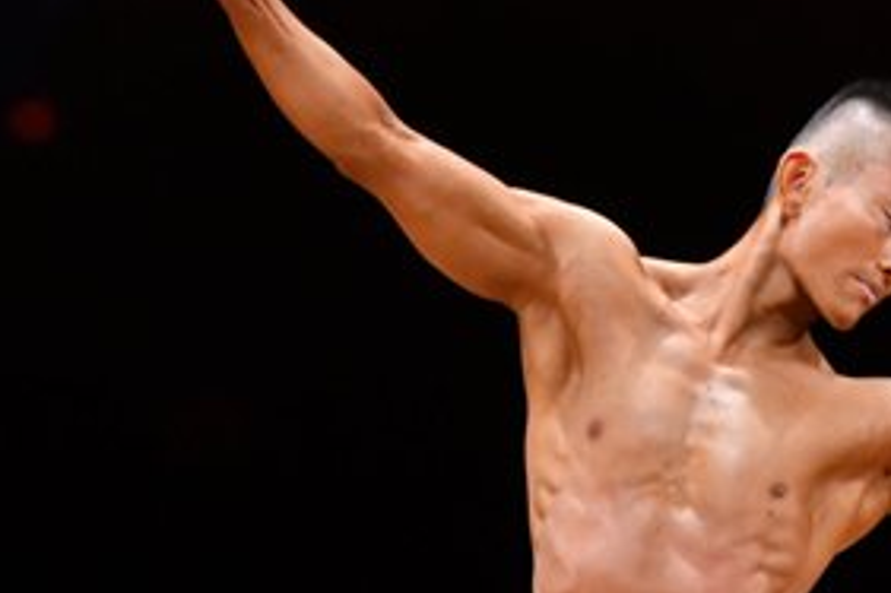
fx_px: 19417
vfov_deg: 1.7
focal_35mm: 785
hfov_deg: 2.6
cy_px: 457
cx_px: 820
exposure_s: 1/400
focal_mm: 190
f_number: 5.6
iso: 3200
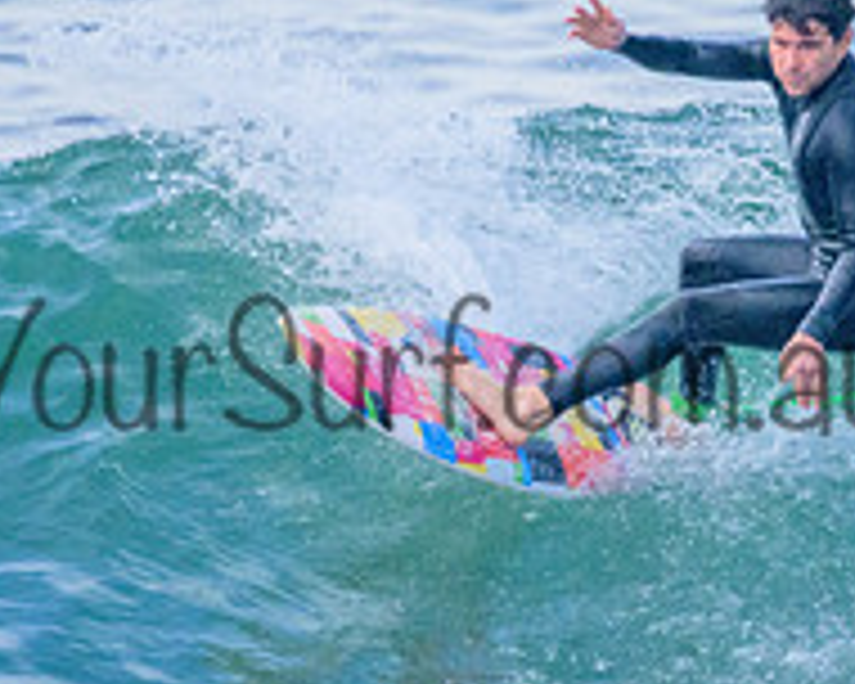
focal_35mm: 2511
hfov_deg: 0.8
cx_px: 544
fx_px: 63540
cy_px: 321
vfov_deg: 0.6
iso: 4000
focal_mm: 800
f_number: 11
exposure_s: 1/1250
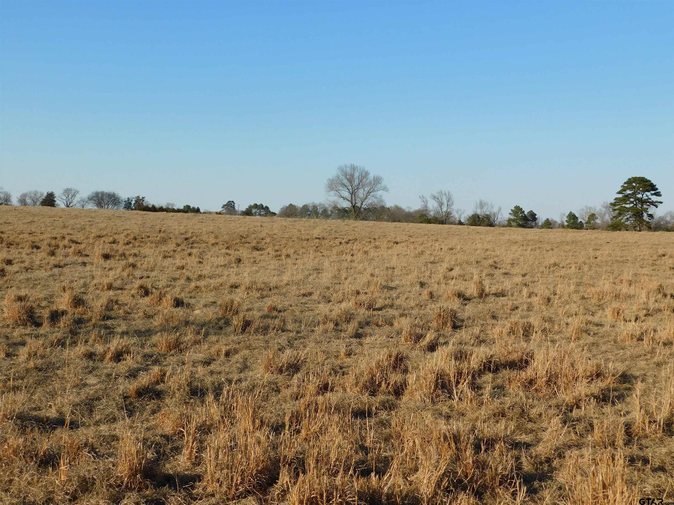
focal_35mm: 45
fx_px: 876
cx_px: 337
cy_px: 252
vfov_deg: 32.2
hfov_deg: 42.1
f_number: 3.7
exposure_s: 1/1000
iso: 125
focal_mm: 8
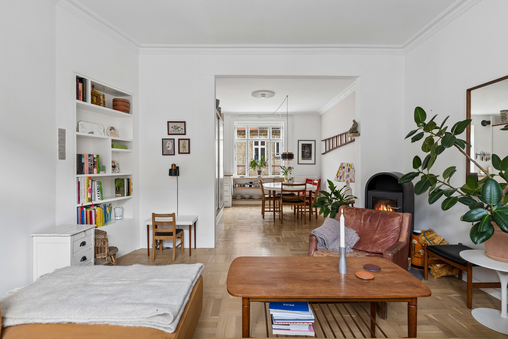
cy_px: 170
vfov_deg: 67.8
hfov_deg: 90.5
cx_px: 254
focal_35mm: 18
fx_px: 252
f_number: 7.1
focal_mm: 11.9
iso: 400
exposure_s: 1/13
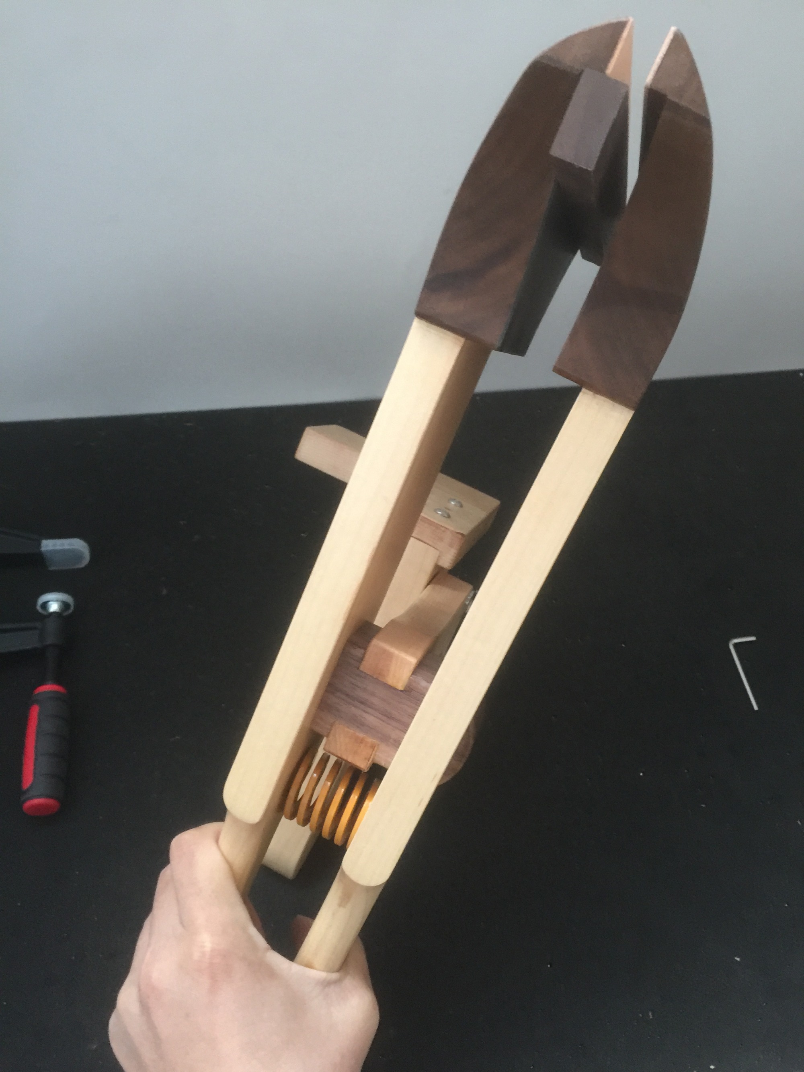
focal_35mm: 29
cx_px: 402
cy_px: 536
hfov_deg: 48.2
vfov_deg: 61.7
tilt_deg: -52.6
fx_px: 898
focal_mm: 4.15
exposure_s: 1/10
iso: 125
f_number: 2.2
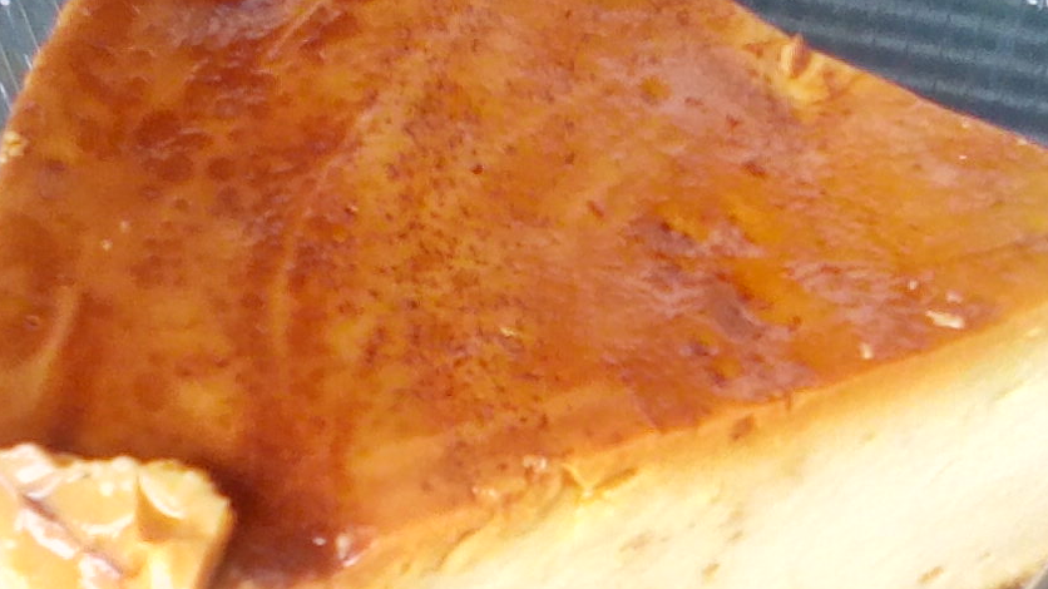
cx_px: 614
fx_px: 2028
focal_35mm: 73
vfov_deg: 16.5
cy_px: 416
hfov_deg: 28.9
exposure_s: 1/100
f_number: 2.8
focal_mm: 2.9
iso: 105
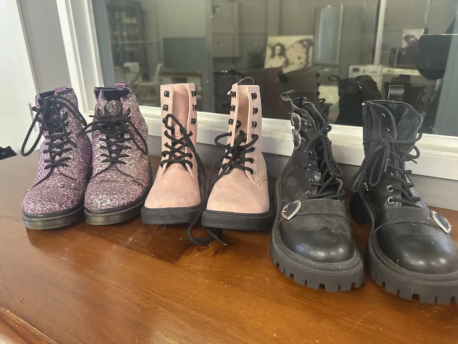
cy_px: 172
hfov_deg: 71.6
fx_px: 318
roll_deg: +1.1
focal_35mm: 24
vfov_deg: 56.8
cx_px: 229
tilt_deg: -21.0
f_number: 1.78
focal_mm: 6.86
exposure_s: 1/50
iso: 320
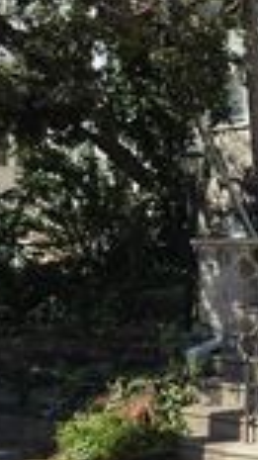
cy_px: 96
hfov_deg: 14.6
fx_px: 987
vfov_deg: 25.8
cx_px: 267
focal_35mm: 81
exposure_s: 1/6806
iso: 64
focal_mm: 6.5
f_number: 1.4
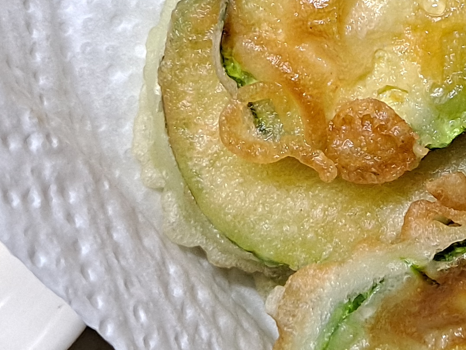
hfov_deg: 20.5
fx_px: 1265
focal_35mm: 94
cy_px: 9
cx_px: 406
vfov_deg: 15.5
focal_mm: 4.6
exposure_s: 1/60
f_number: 2
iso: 320
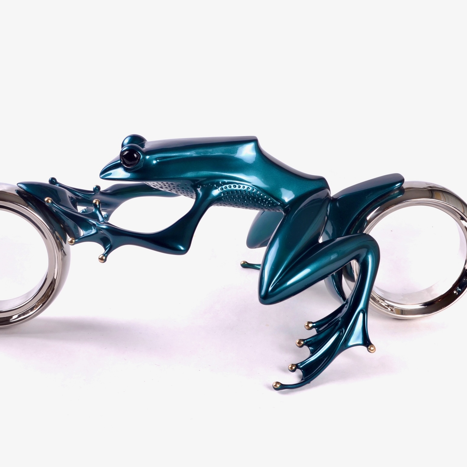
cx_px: 211
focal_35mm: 65
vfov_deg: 26.5
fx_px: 992
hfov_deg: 26.5
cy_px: 229
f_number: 14
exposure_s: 1/60
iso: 100
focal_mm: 32
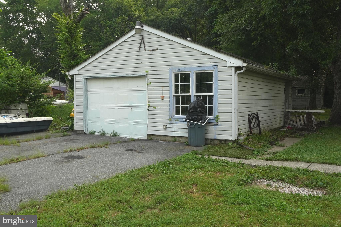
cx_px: 170
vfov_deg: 37.9
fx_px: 332
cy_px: 114
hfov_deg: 54.4
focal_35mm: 35
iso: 640
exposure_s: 1/60
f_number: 22
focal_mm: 35
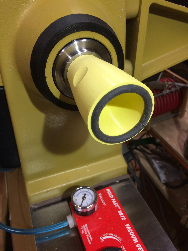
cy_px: 126
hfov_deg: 48.2
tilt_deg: -38.5
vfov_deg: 61.7
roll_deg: +0.3
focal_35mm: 29
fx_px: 210
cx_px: 94
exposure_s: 1/33
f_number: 2.2
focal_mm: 4.15
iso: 40
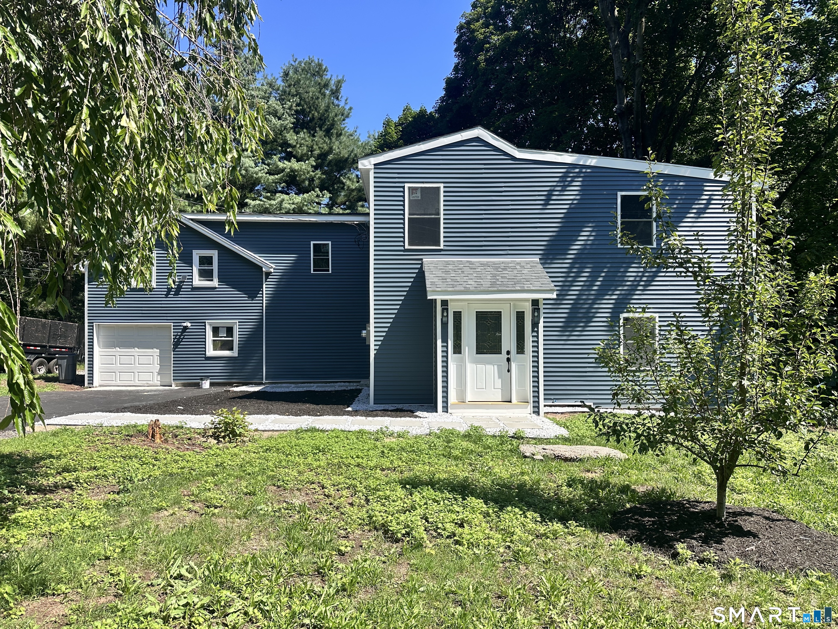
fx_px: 581
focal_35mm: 24
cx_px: 419
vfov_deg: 56.8
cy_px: 314
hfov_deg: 71.6
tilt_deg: +0.3
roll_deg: -0.4
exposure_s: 1/2660
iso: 80
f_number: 1.78
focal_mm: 6.86
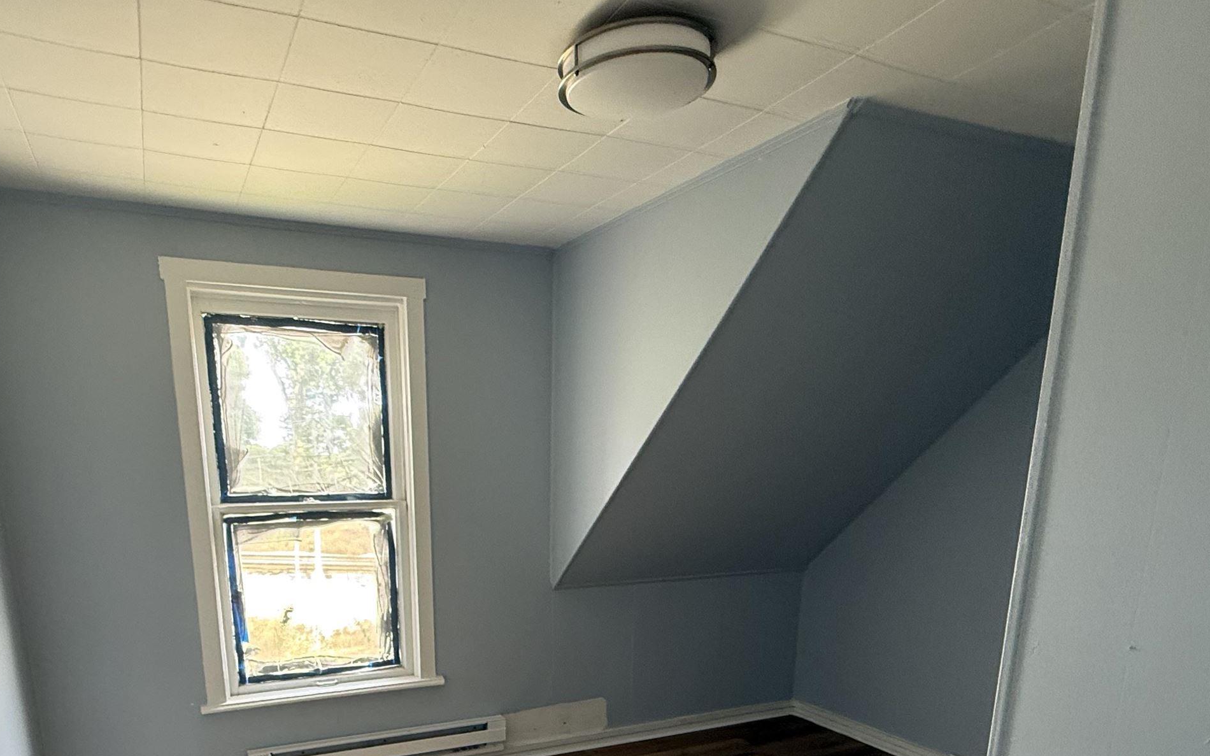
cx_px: 510
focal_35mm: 24
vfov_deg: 46.7
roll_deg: +1.0
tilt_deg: -10.2
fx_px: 791
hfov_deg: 74.3
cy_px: 660
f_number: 2.2
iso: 250
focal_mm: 2.22
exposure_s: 1/99
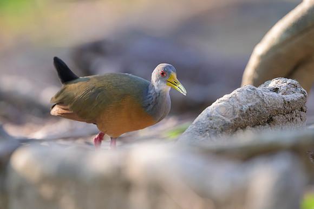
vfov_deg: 2.4
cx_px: 153
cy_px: 98
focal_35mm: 567
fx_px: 4946
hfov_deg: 3.6
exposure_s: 1/1250
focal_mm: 400
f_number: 2.8
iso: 900
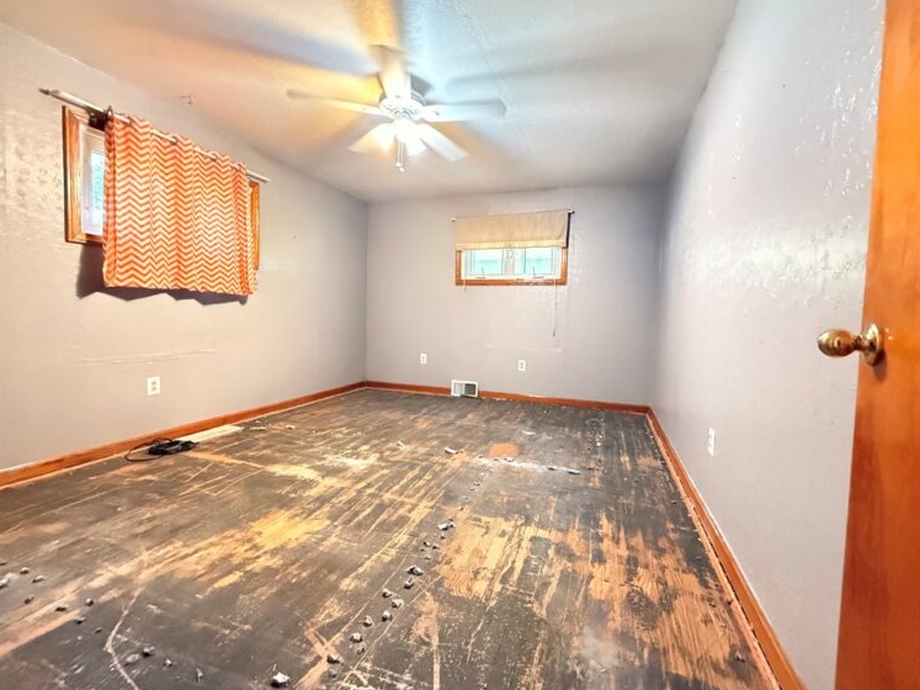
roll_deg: -2.2
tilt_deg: -2.1
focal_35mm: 15
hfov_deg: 98.1
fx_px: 399
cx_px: 477
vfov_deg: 81.7
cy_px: 335
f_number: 2.2
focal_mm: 2.22
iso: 1600
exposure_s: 1/30
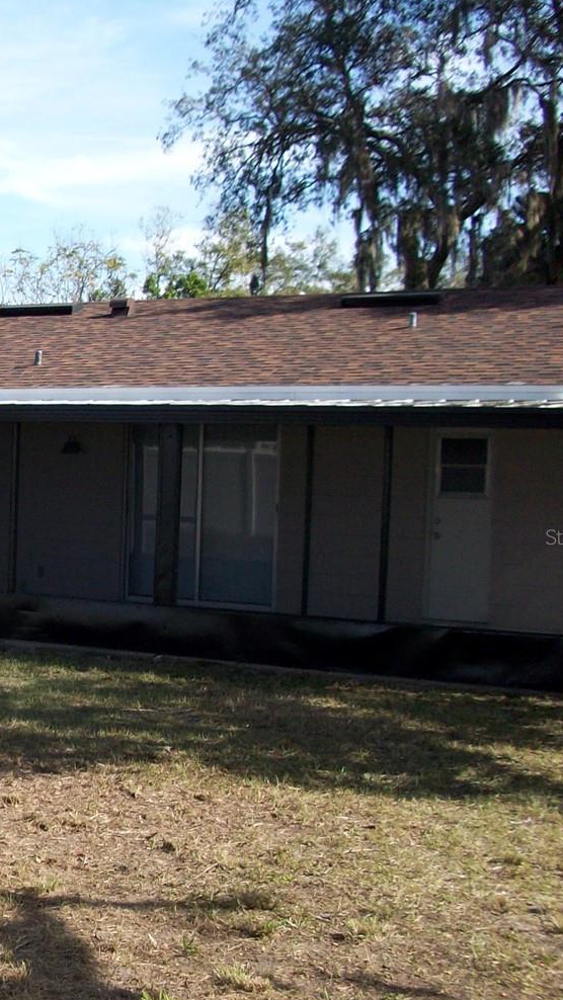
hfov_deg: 18.6
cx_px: -169
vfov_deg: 34.9
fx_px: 1592
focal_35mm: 60
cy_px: 536
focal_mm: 5.7
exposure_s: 1/518
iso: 64
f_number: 2.8
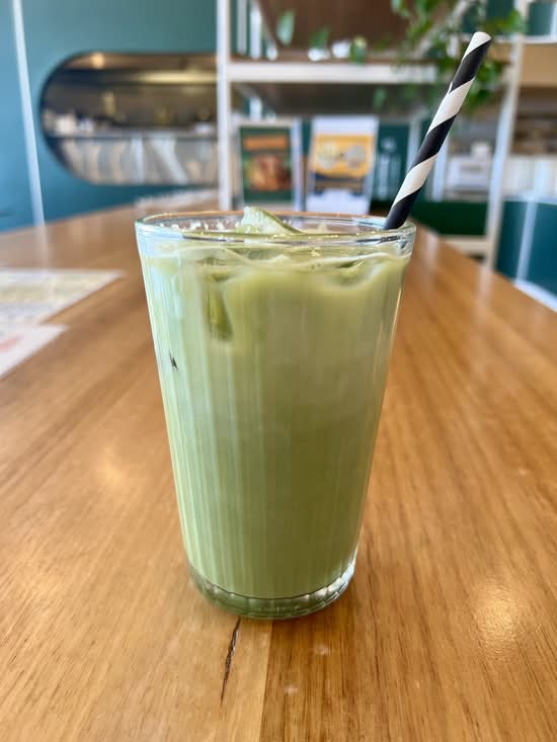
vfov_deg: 67.3
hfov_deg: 53.1
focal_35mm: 26
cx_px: 278
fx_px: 558
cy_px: 371
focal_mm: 5.7
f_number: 1.5
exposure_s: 1/121
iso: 100
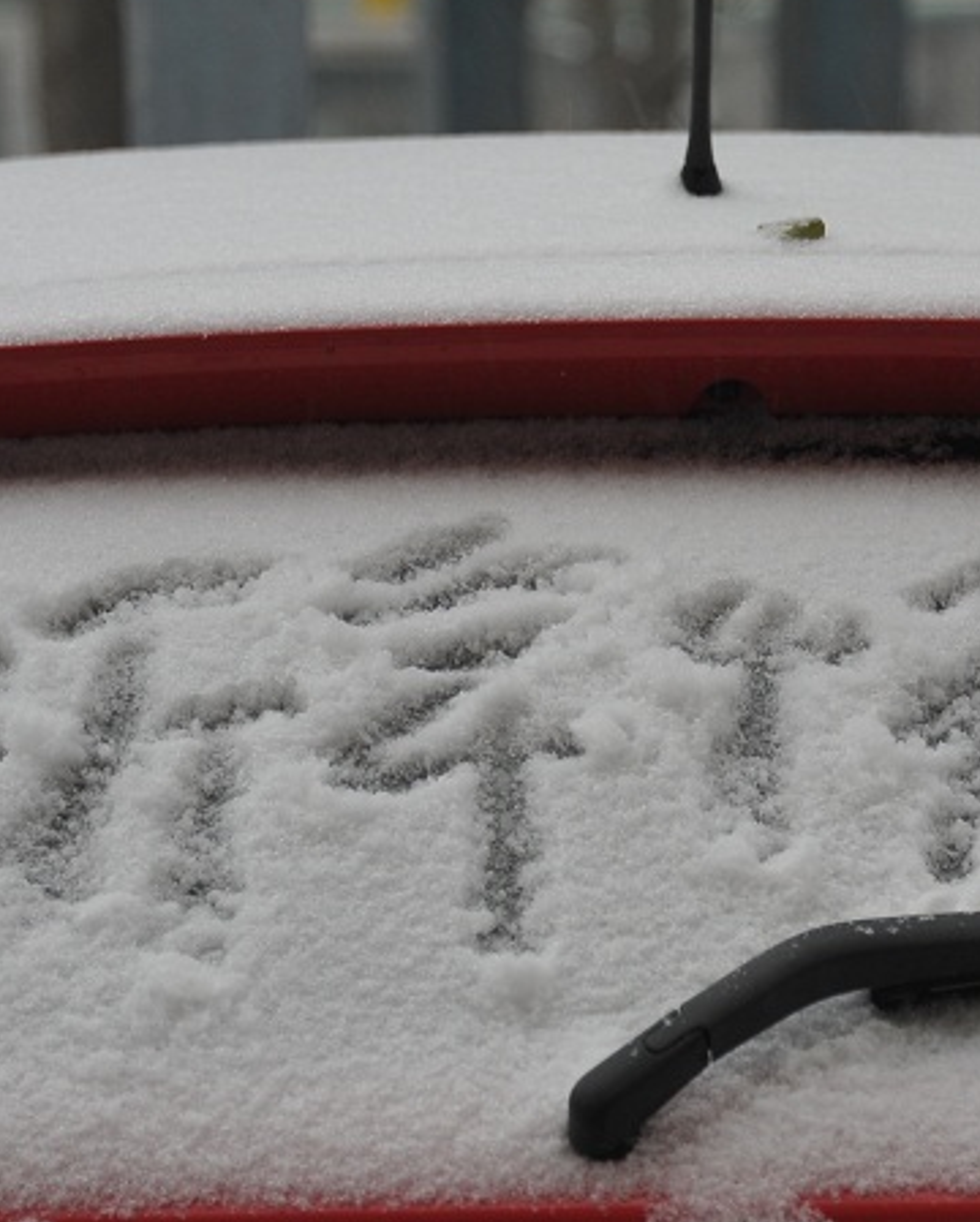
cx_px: 708
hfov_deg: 5.7
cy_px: 724
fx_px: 9776
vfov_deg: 7.2
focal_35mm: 270
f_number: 5.6
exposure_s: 1/40
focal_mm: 145
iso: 500
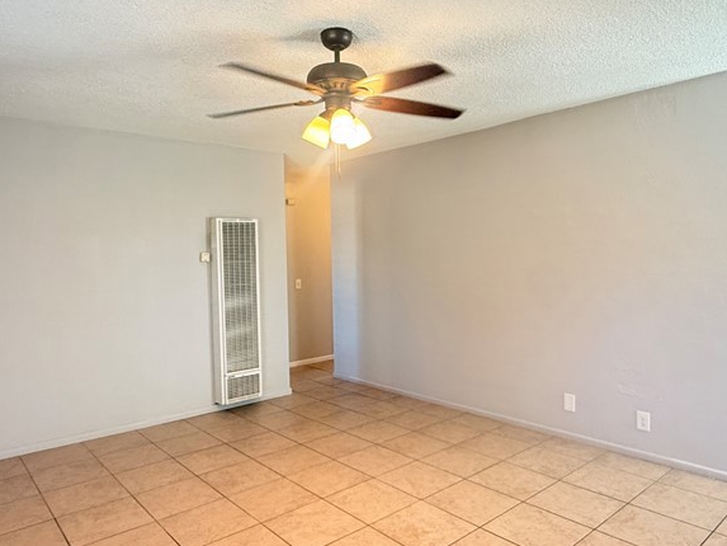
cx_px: 362
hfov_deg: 69.4
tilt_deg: -3.3
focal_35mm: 25
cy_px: 278
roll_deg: +0.8
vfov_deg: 54.9
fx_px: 525
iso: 400
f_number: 2.2
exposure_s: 1/60
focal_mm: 2.22
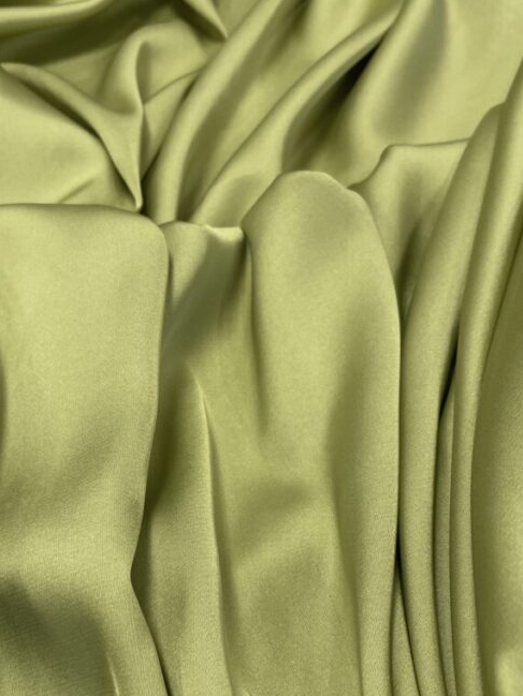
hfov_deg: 35.0
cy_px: 435
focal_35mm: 41
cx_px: 207
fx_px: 826
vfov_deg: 45.4
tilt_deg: -55.2
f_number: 1.6
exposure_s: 1/100
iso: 64
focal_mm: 4.2
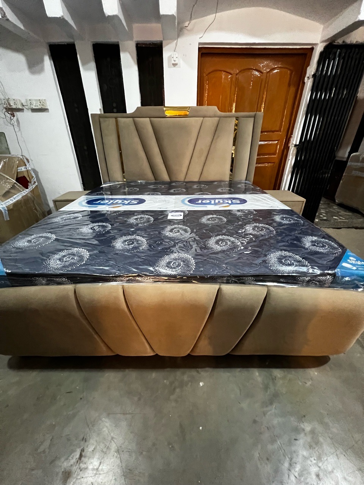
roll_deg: -0.6
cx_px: 182
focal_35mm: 13
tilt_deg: -28.2
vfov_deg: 106.2
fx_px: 182
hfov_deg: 89.9
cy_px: 242
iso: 800
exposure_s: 1/50
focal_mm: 1.57
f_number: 1.8
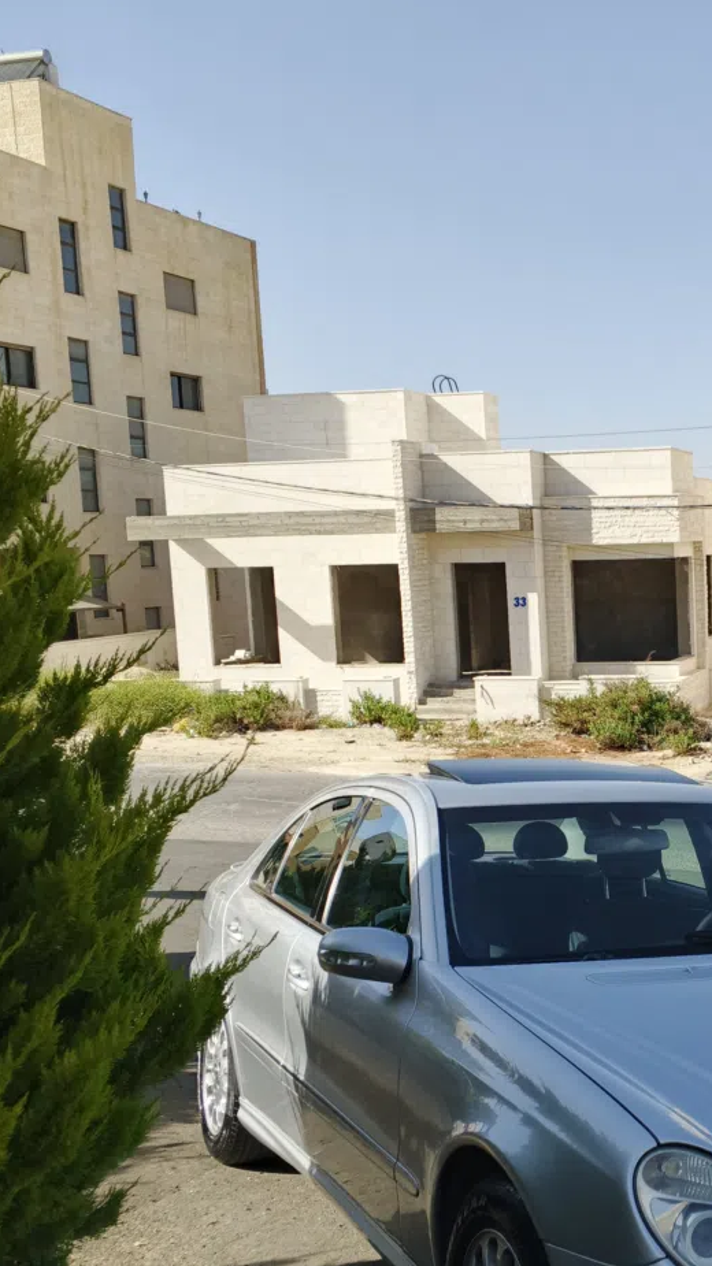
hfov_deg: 30.0
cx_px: 698
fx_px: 1242
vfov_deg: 53.8
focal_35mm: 37
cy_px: 733
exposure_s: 1/339
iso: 52
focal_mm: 4.09
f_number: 1.6
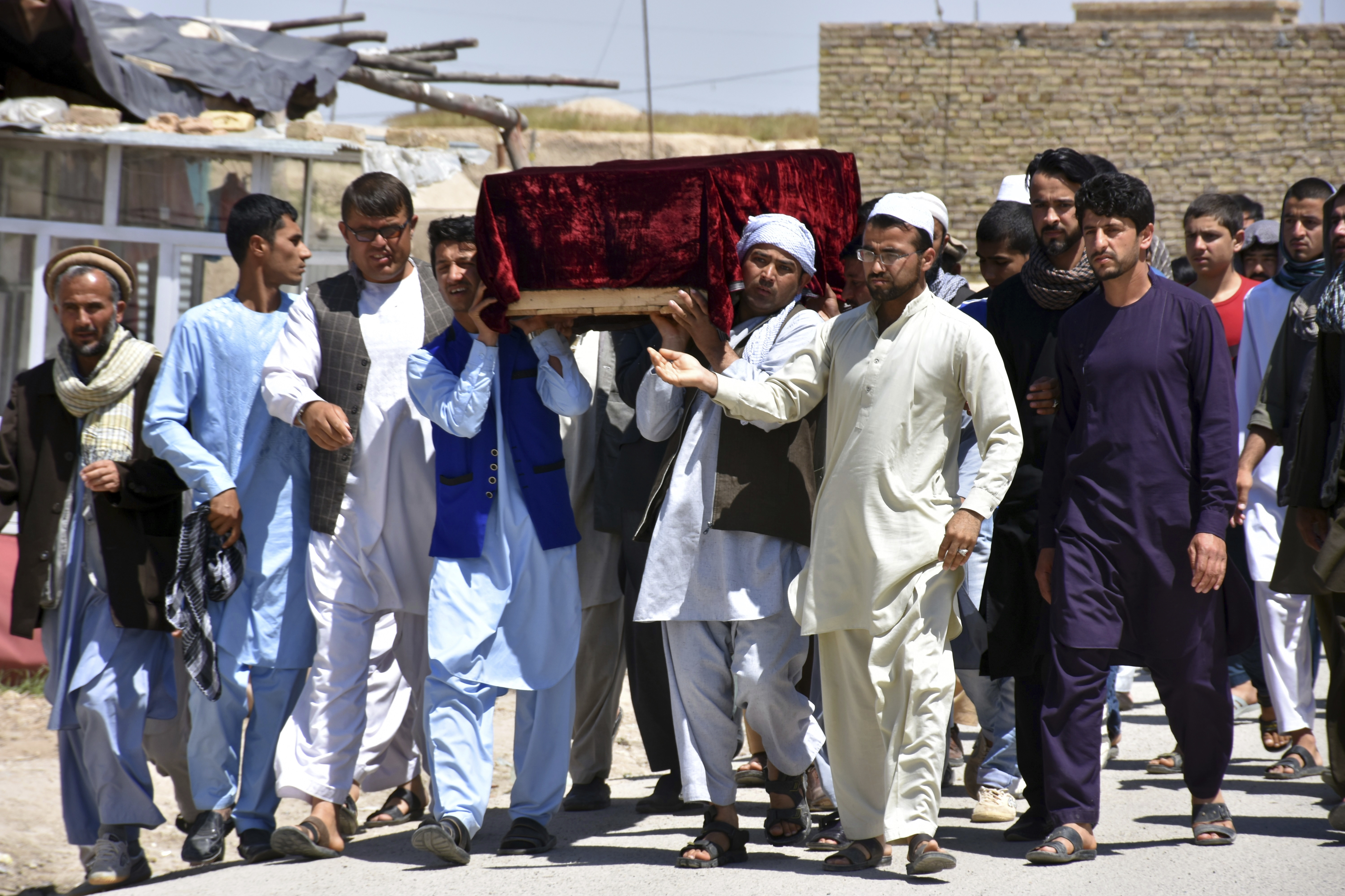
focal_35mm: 183
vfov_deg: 7.5
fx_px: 6837
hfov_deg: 11.2
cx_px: 672
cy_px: 448
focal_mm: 122
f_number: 8
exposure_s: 1/500
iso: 180
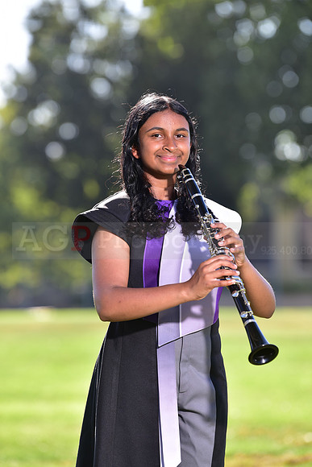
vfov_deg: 10.3
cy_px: 234
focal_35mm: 200
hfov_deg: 6.9
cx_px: 156
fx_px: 2598
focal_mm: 200
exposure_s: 1/250
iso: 100
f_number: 4.5
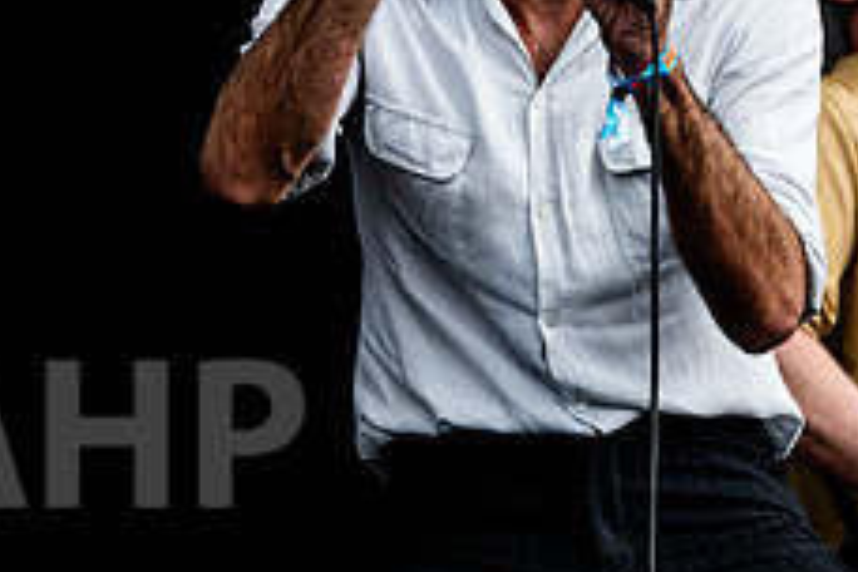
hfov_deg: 5.8
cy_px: -96
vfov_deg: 3.8
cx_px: 635
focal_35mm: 357
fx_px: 8508
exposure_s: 1/1250
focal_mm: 120
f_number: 5
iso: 250
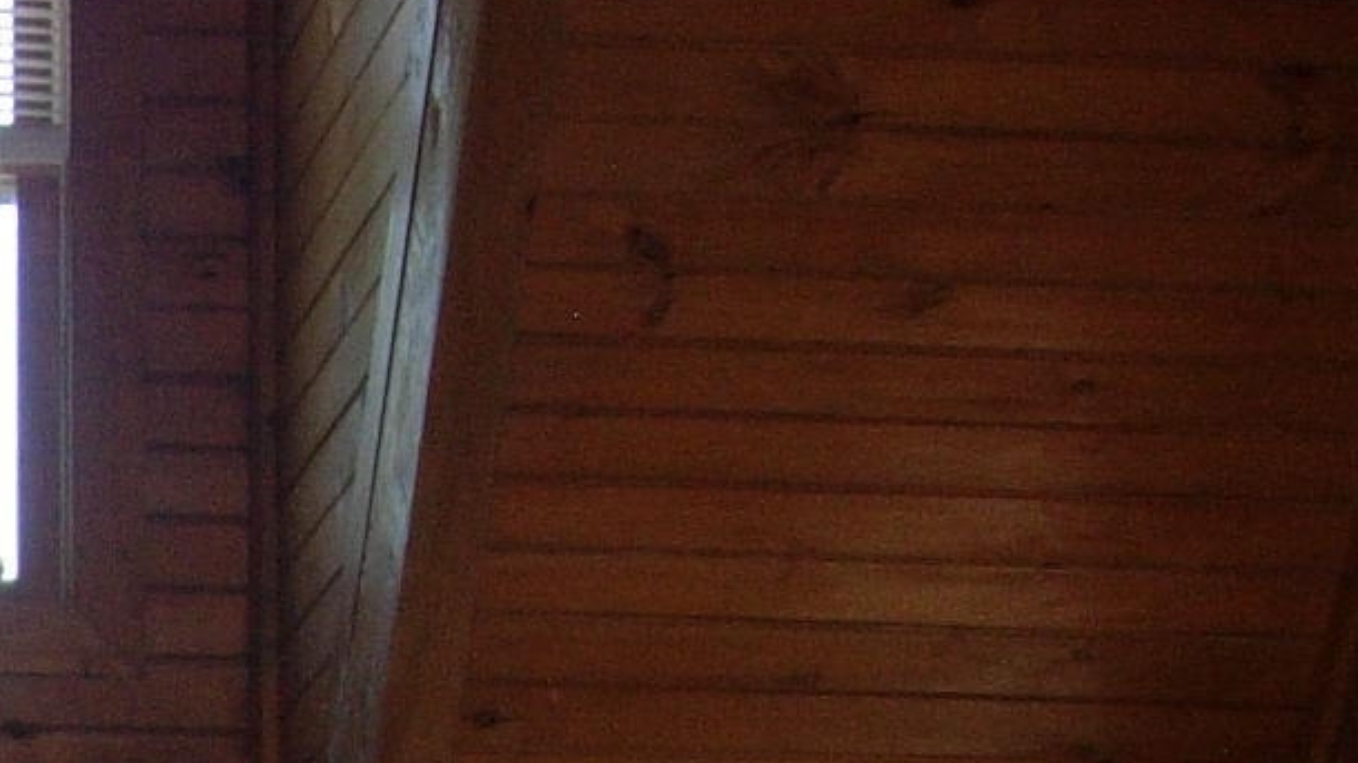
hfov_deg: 11.5
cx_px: -931
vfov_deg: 6.4
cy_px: 2131
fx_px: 6337
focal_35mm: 176
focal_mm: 7.8
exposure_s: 1/71.8
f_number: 2.8
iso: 79
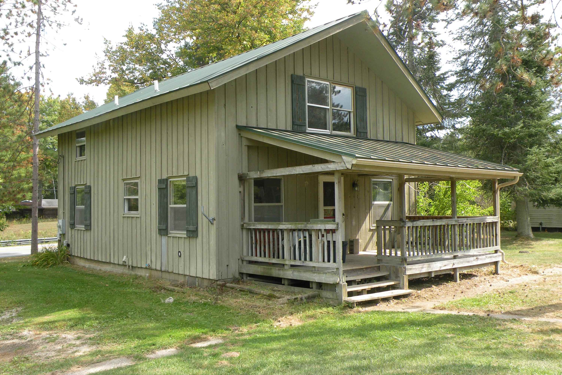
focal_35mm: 35
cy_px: 181
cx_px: 279
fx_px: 546
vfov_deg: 37.8
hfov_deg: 54.4
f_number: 5.6
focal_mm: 5.8
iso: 64
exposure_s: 1/140
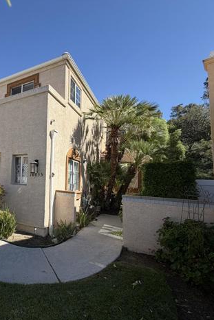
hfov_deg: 56.0
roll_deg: -0.8
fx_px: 178
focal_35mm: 20
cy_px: 163
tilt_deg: +5.9
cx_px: 34
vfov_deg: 83.9
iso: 32
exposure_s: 1/770
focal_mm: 2.22
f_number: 2.2
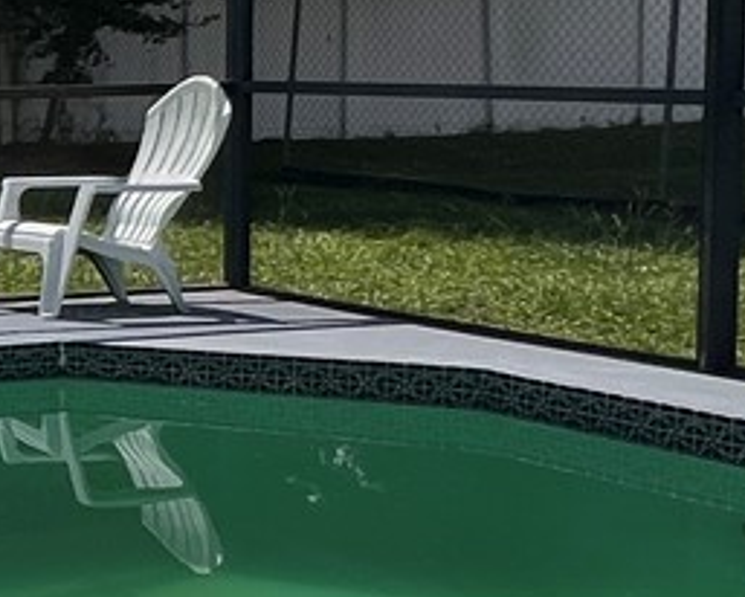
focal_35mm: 79
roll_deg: +1.4
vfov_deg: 19.4
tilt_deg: -4.6
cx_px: -742
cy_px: 191
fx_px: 1743
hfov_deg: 17.4
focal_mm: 1.57
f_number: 1.8
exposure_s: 1/1309
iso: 32
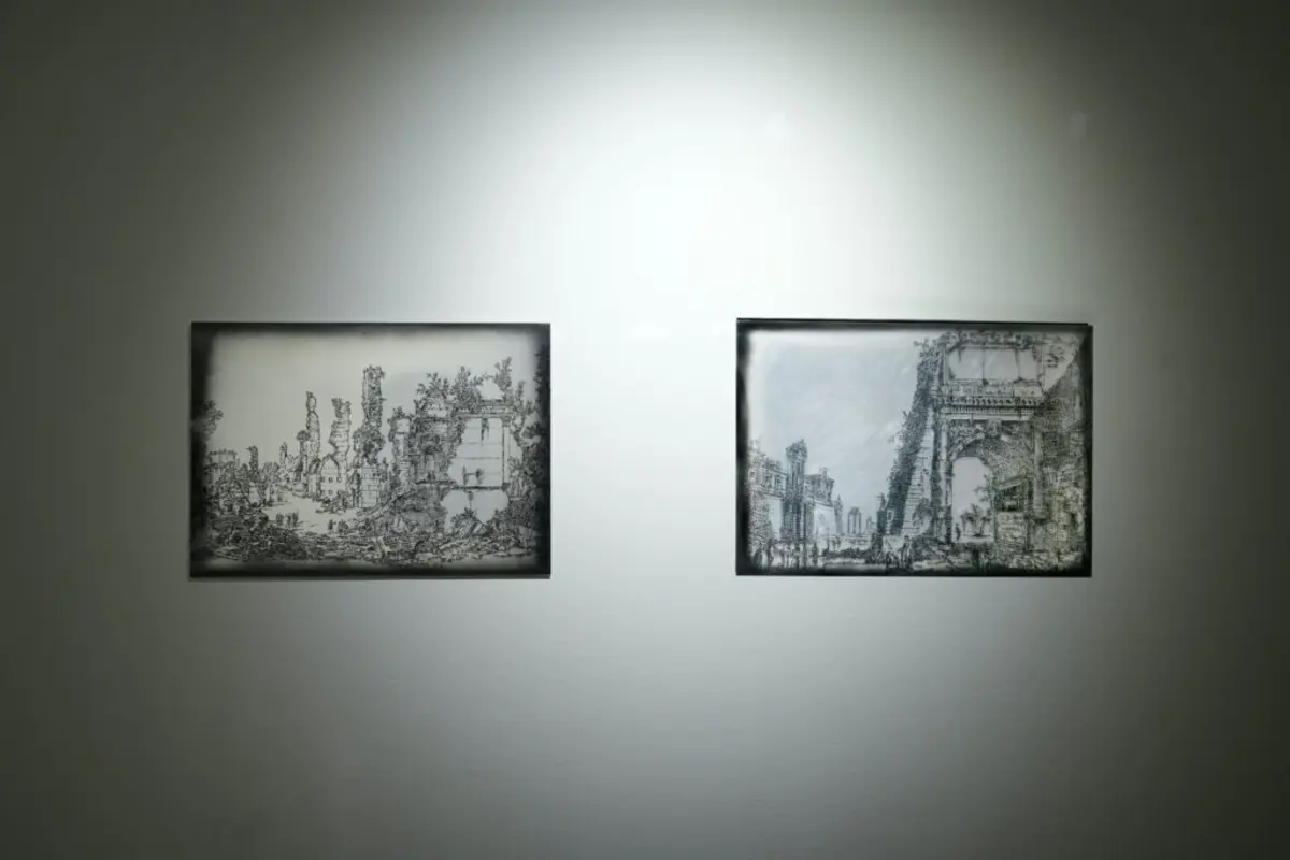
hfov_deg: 53.1
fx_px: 1290
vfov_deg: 36.9
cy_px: 430
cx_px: 645
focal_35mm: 36
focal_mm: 36
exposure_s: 1/250
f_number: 4
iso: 800
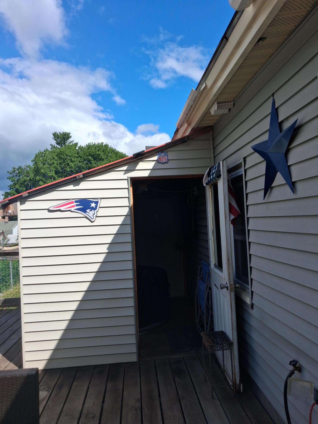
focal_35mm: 27
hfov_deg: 51.4
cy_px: 212
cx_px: 159
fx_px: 331
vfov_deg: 65.3
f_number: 1.8
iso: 25
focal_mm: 4
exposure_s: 1/735
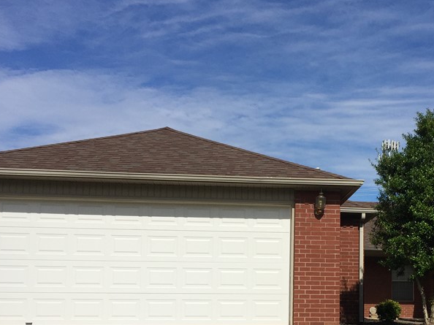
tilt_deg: +8.3
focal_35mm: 50
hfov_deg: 37.4
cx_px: 316
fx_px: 627
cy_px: 267
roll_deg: -2.0
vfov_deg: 28.4
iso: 32
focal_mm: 4.15
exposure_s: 1/4405
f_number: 2.2
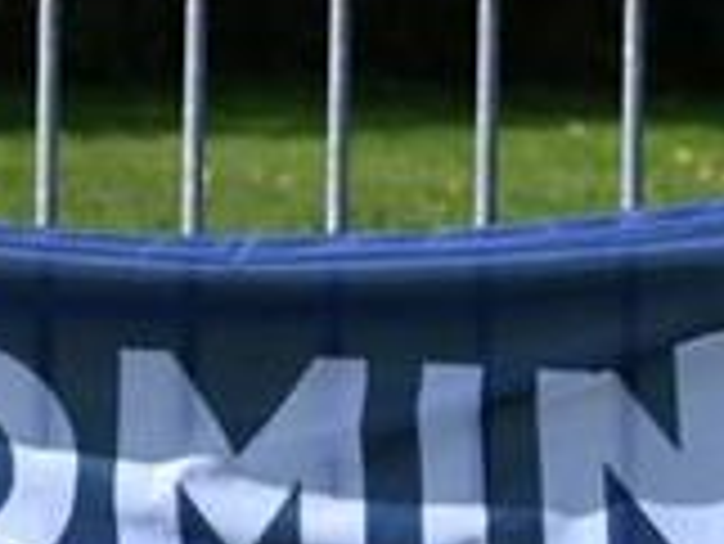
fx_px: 12349
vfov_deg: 2.5
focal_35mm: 590
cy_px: 434
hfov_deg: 3.3
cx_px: -1286
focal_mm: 100
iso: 500
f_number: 9
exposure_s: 1/1250
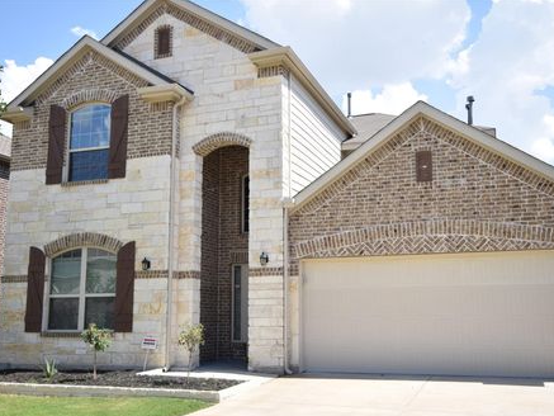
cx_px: 293
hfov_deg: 55.3
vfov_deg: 43.0
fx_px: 528
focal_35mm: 33
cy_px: 210
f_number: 8
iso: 100
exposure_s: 1/160
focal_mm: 20
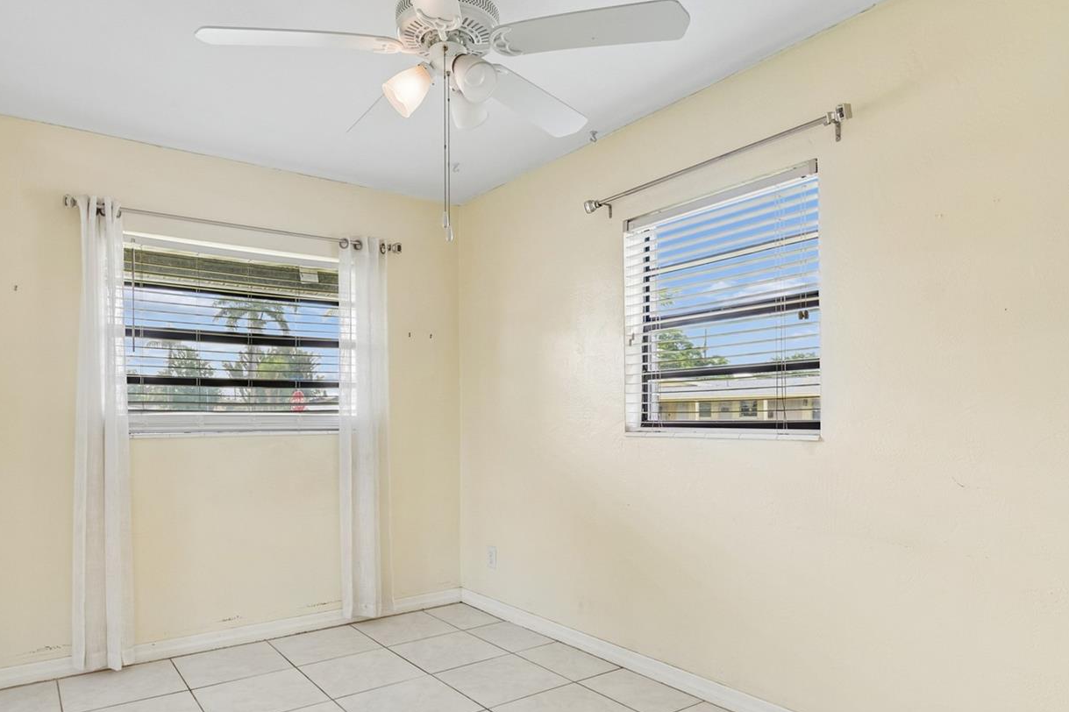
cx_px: 486
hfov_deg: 81.0
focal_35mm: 21
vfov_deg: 59.2
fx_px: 623
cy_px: 410
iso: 100
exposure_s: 1/20
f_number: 7.1
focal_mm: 11
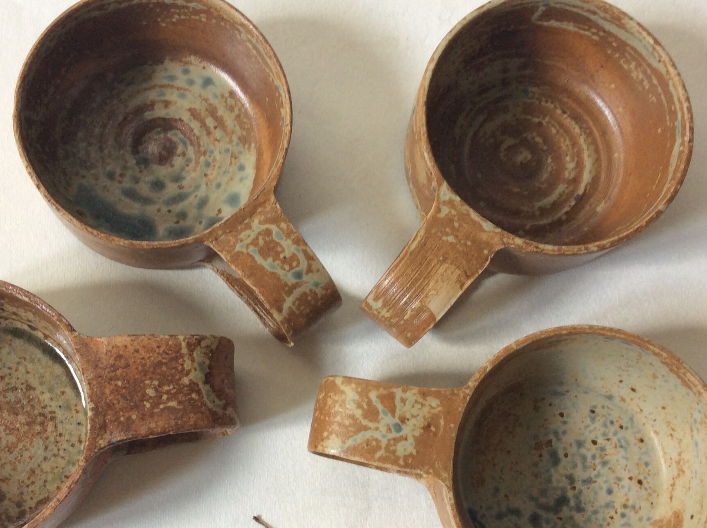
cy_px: 344
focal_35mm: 48
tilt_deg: -78.9
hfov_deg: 39.6
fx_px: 979
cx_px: 298
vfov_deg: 30.0
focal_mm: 3.3
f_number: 2.4
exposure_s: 1/25
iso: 50
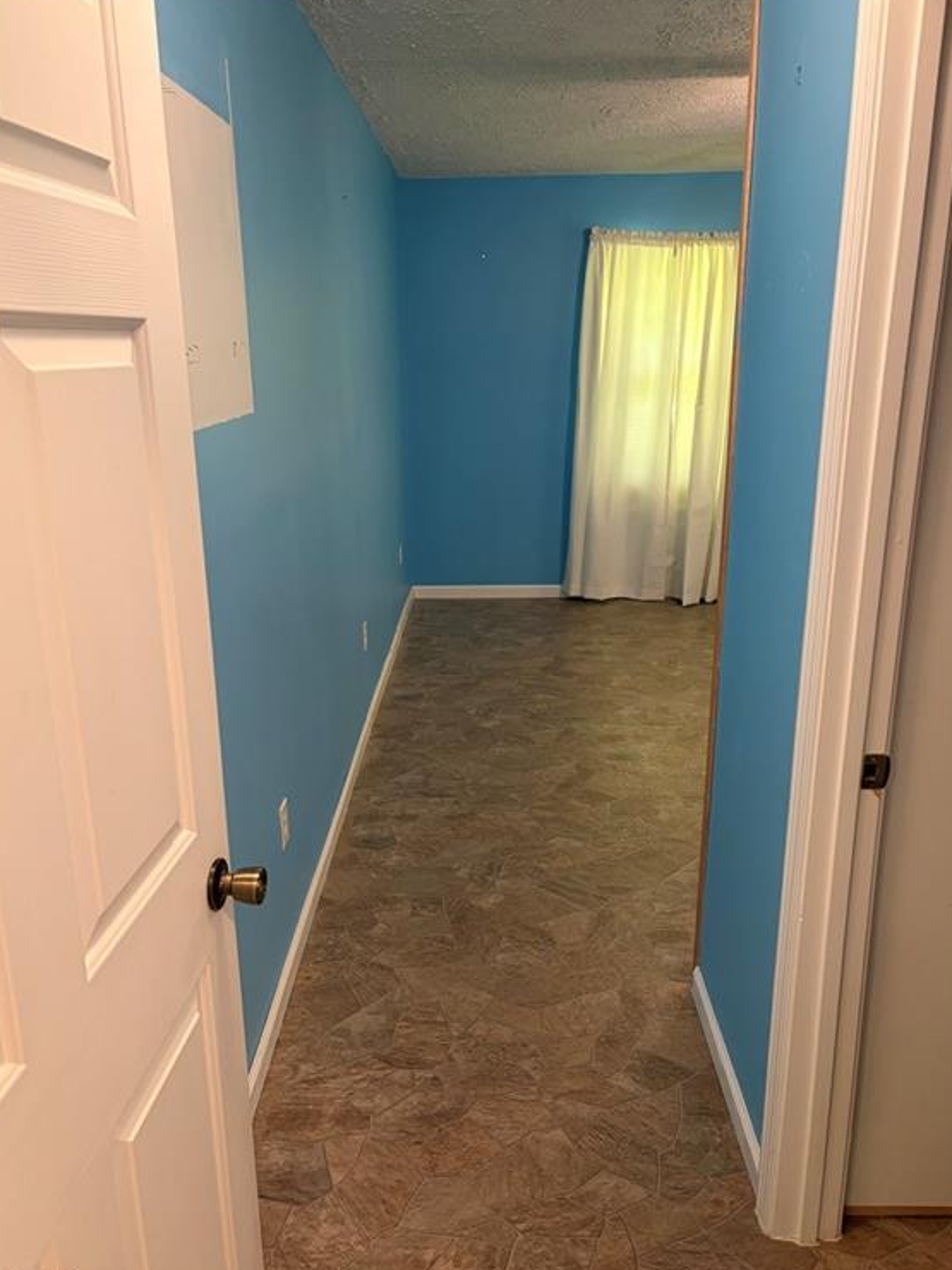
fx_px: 990
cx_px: 477
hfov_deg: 51.4
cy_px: 635
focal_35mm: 27
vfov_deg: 65.3
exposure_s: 1/60
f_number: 1.6
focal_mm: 5.96
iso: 200
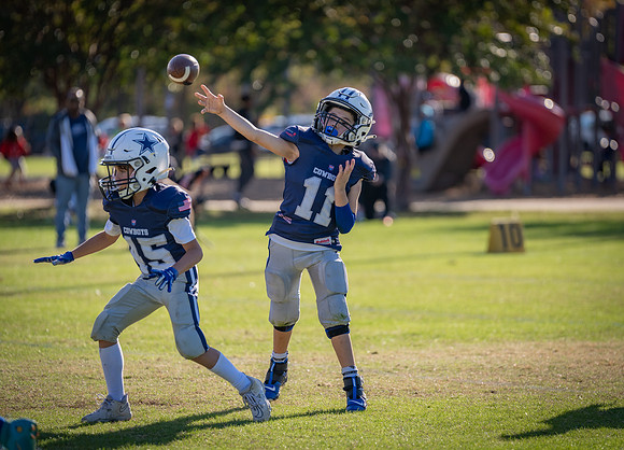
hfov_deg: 8.5
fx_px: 4221
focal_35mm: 237
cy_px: 229
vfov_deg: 6.1
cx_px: 329
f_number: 2.8
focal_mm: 200
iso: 100
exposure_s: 1/1250
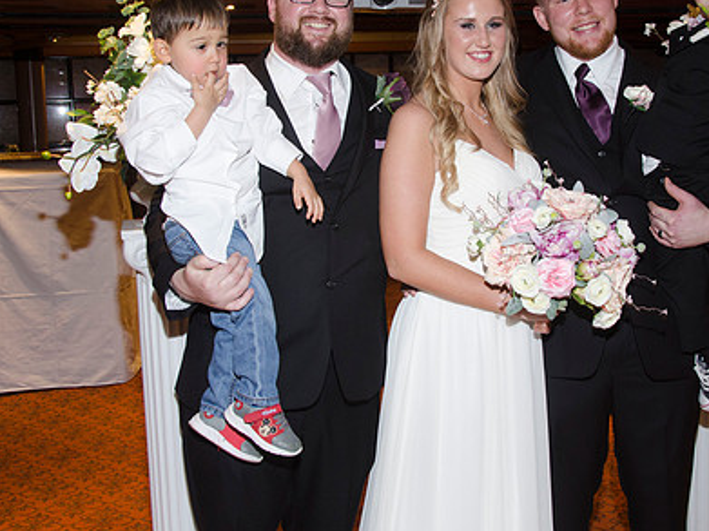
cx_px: 424
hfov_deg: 40.3
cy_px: 201
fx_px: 962
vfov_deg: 30.7
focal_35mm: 47
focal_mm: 22
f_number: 5.6
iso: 400
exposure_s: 1/60
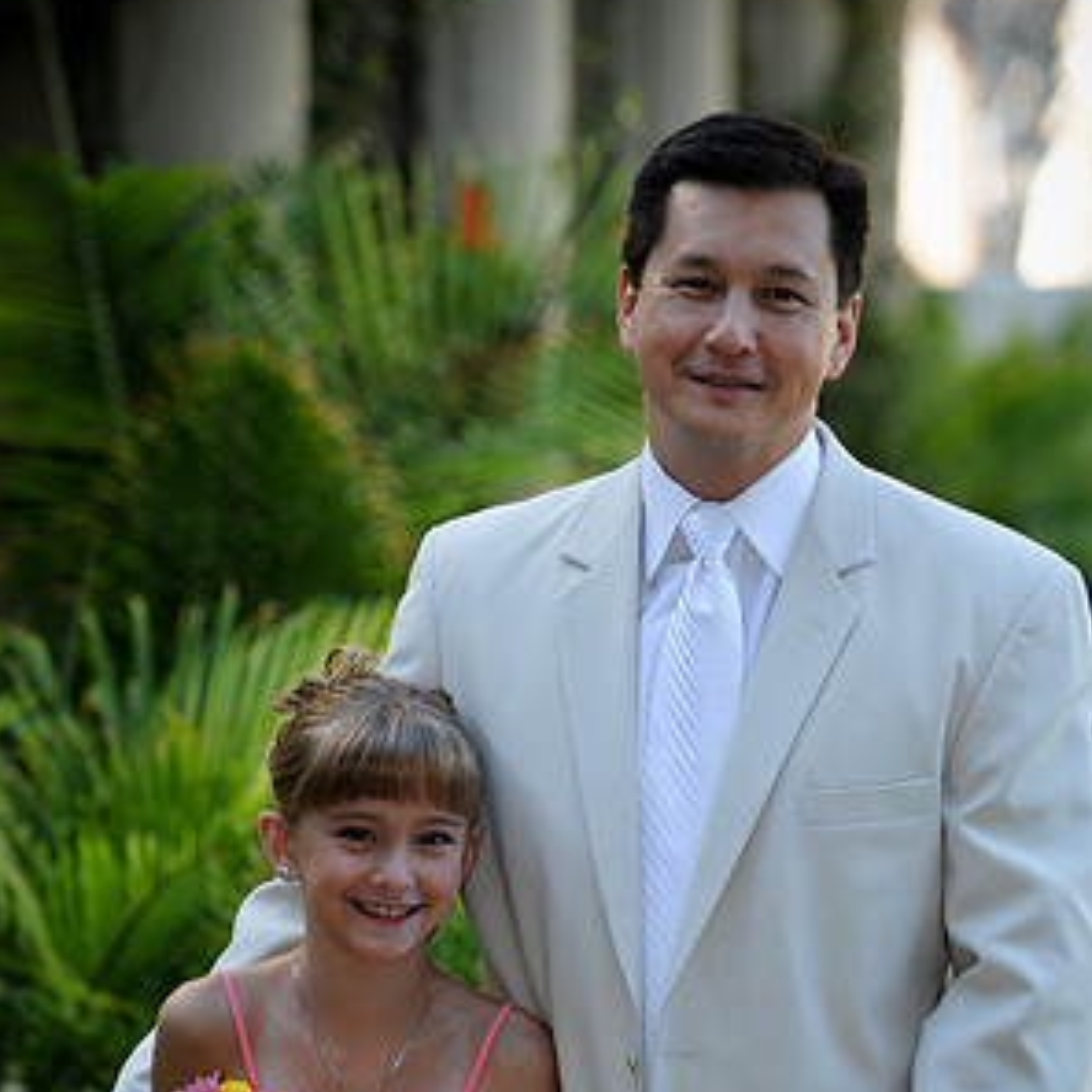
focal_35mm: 226
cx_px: 544
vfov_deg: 7.7
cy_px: 716
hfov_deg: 7.7
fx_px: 8066
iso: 250
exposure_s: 1/125
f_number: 4
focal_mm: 175
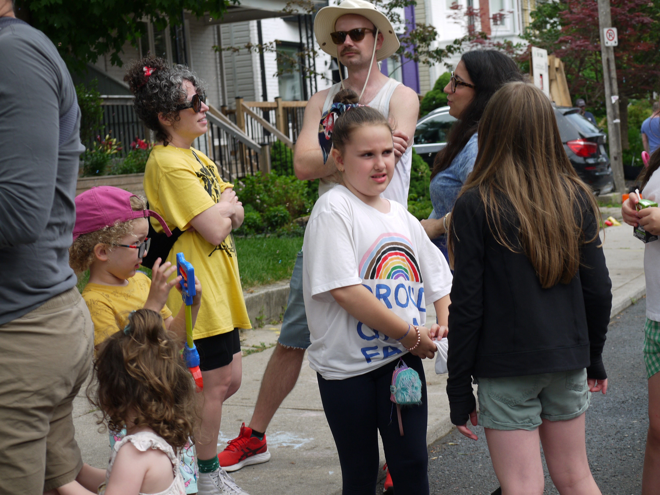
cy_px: 248
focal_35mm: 70
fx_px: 1335
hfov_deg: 27.8
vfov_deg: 21.0
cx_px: 330
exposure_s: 1/320
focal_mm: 35
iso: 100
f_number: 4.5
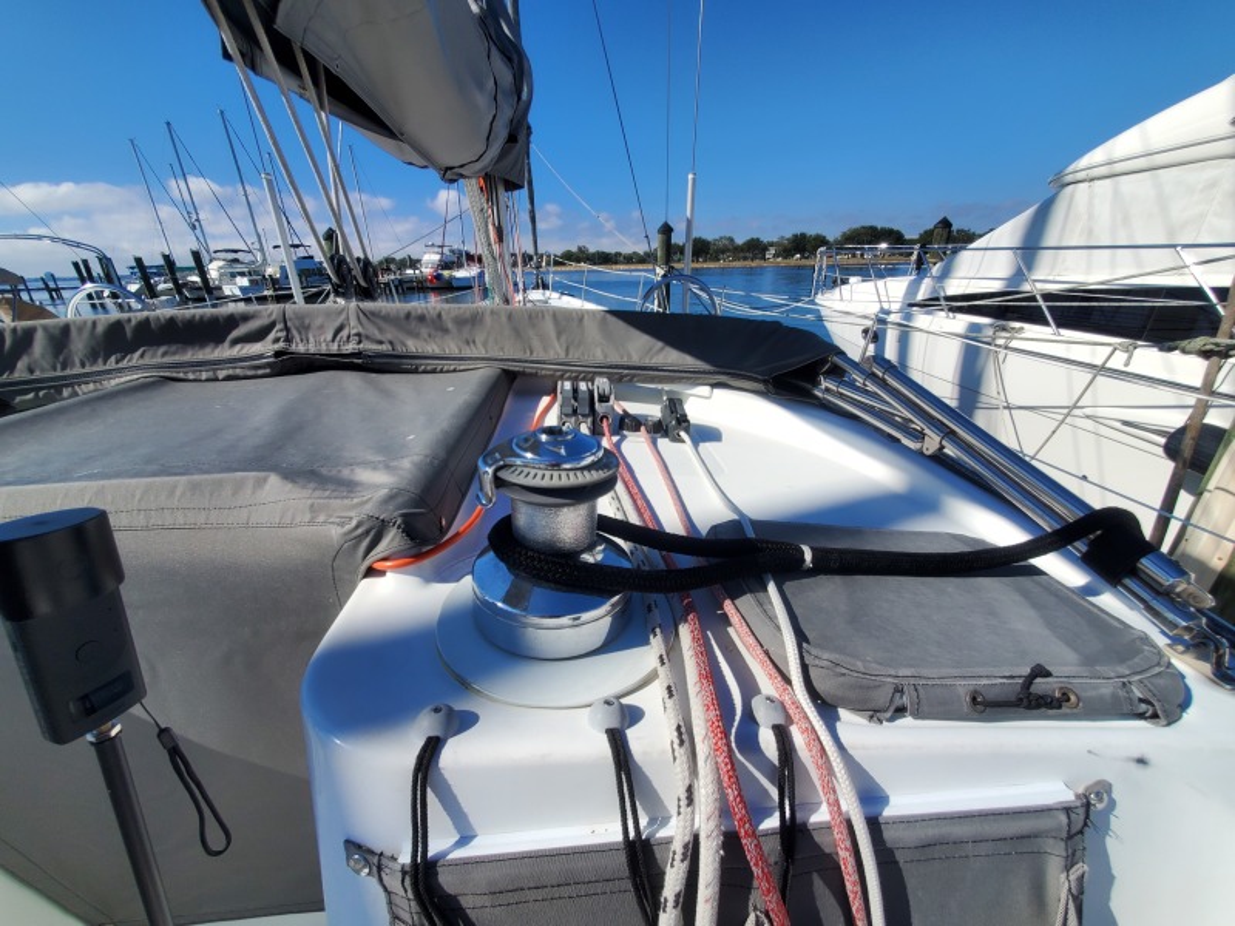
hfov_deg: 106.2
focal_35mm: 13
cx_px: 618
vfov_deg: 89.9
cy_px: 463
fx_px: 464
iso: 50
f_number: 2.2
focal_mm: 1.8
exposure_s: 1/1627
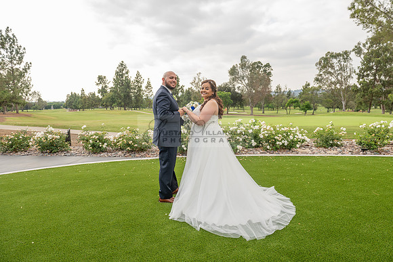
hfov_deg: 73.7
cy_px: 131
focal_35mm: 24
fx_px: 262
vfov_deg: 53.2
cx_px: 196
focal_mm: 24
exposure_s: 1/400
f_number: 5.6
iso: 200
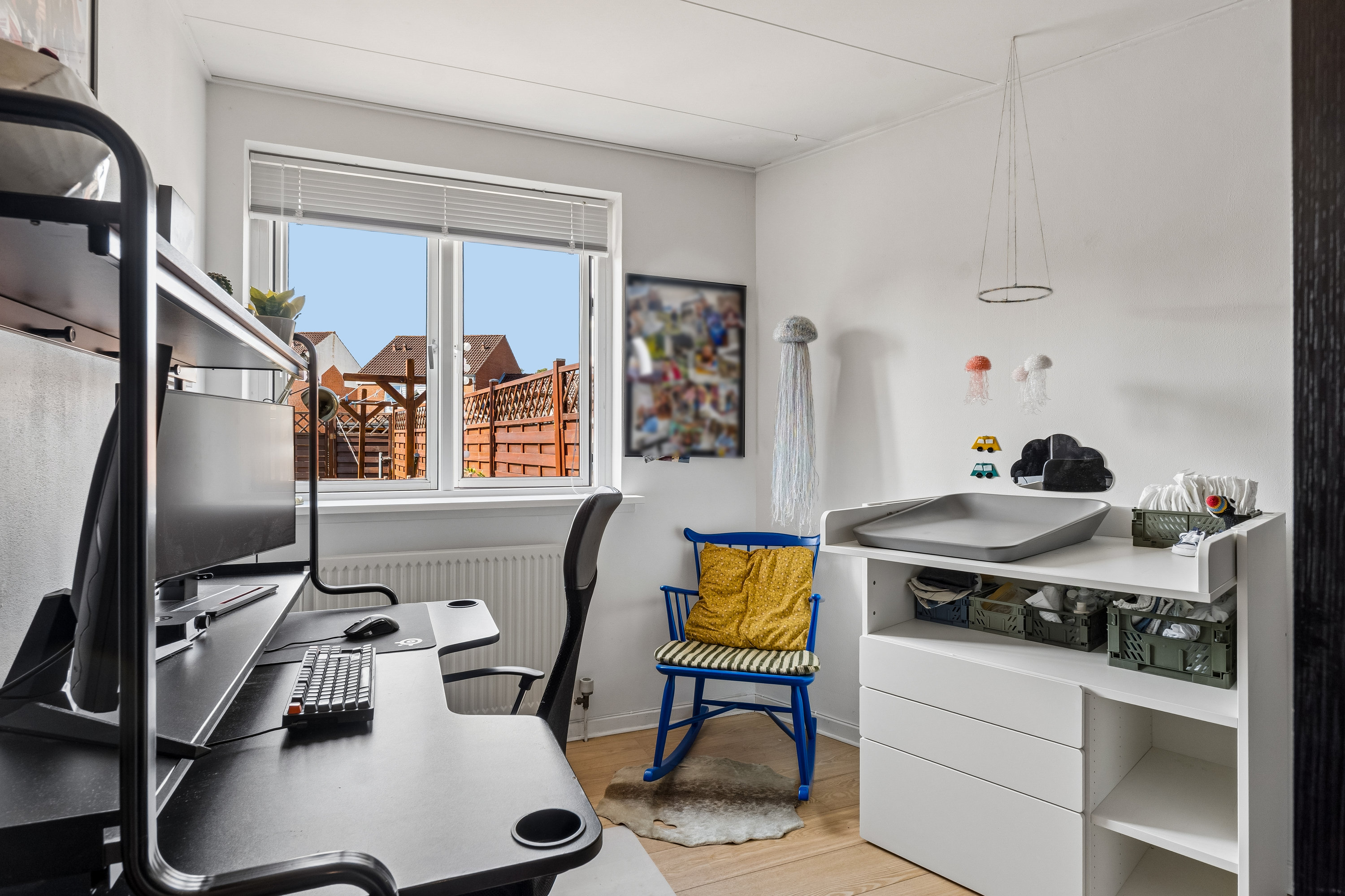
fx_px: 728
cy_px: 448
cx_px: 672
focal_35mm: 20
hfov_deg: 85.4
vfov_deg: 63.2
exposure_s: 1/8
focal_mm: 13
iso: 200
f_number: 8
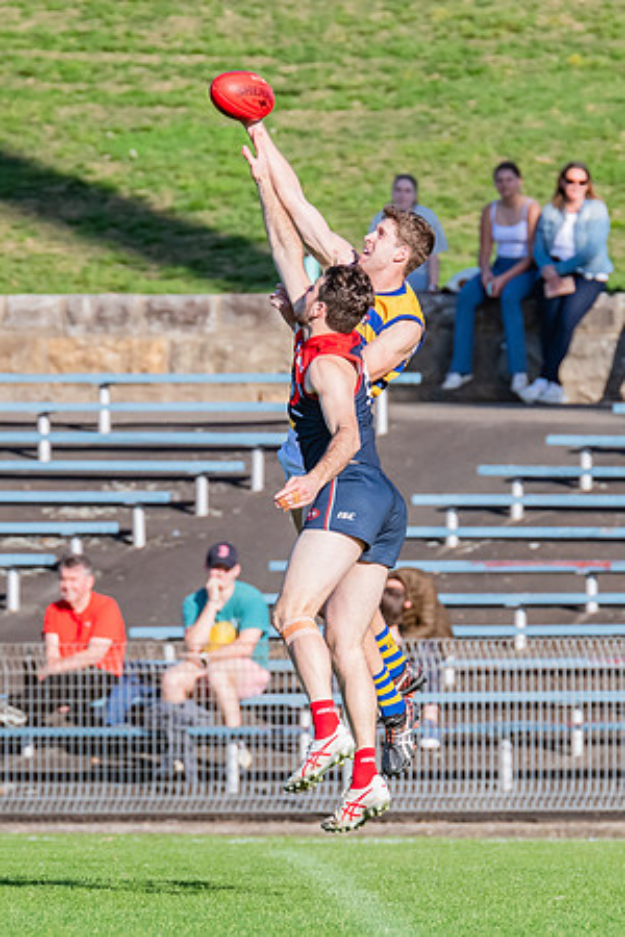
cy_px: 362
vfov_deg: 2.5
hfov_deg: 1.6
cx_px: 267
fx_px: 21893
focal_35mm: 841
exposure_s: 1/1600
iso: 800
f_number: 8
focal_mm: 420
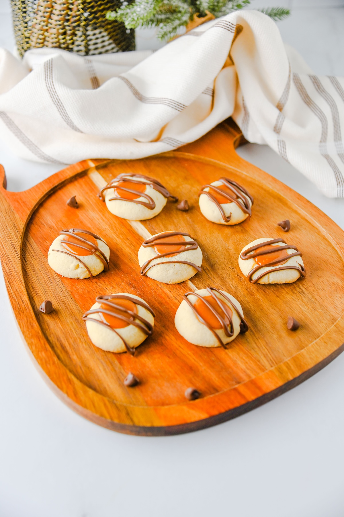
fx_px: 718
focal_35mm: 50
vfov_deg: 39.6
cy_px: 258
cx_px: 172
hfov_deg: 27.0
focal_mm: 50
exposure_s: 1/125
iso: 360
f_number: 4
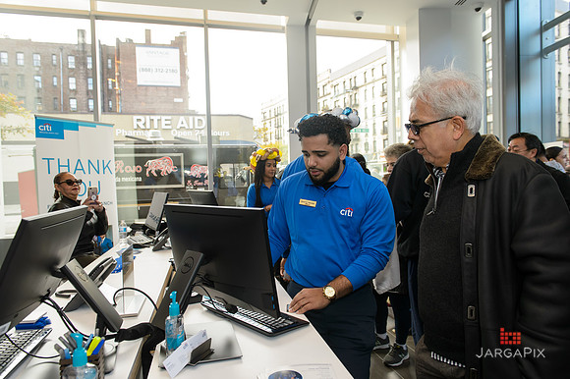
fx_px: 380
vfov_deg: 53.1
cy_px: 190
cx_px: 285
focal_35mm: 24
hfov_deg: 73.8
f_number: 4
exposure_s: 1/125
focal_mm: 24
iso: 400
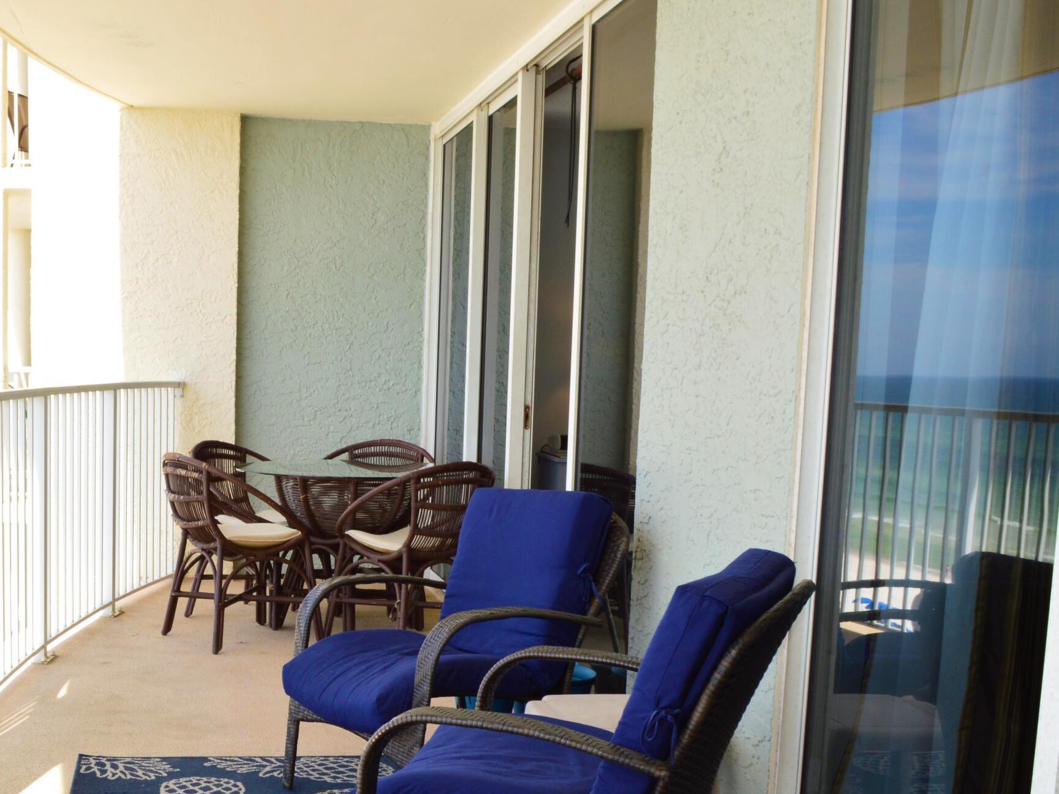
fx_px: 1377
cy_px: 567
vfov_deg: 31.8
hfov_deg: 41.2
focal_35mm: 45
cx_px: 306
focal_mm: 18
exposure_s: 1/60
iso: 200
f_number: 13
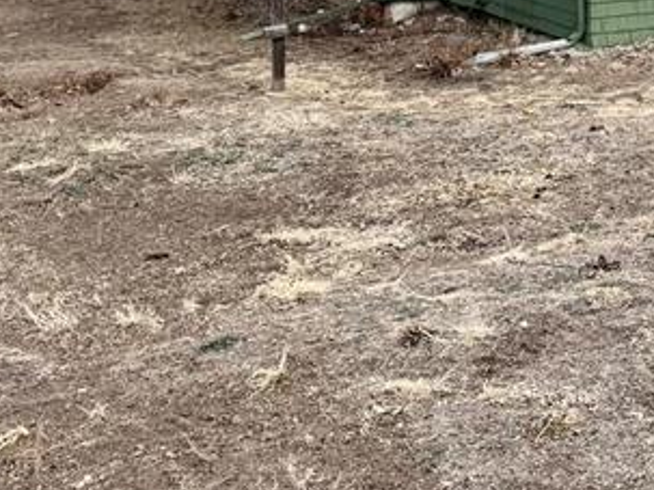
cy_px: -139
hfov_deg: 22.6
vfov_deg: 17.2
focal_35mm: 81
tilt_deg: -4.7
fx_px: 1530
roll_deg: +0.2
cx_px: 740
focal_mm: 6.76
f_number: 1.78
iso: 80
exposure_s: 1/1524
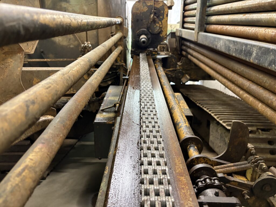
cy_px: 104
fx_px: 207
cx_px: 138
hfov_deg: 67.3
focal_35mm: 26
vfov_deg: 53.1
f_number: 1.6
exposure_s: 1/33
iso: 400
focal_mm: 5.96
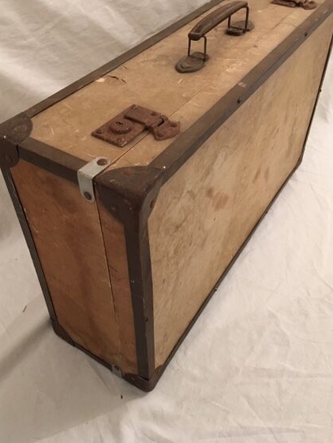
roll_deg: -0.2
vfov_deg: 55.1
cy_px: 192
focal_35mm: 33
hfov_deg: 43.0
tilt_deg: -40.3
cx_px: 166
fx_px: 423
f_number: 2.2
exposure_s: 1/20
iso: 200
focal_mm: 4.15
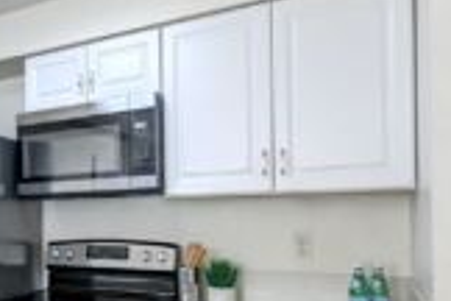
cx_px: 14
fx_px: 463
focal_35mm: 37
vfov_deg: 35.3
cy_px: 216
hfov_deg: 45.0
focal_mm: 10
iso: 3200
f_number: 11
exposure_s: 1/8
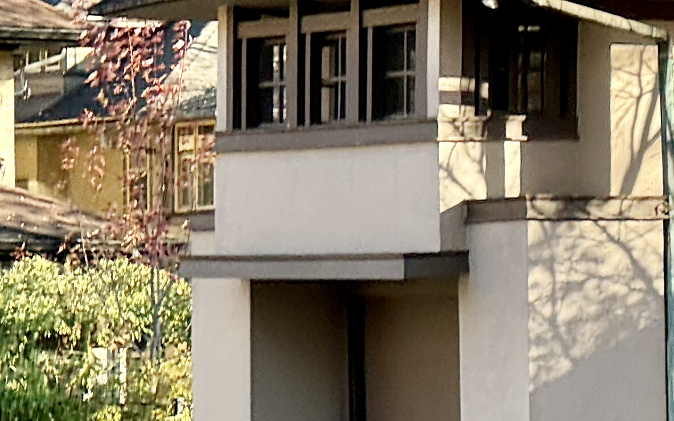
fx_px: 5106
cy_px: 161
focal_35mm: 278
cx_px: 576
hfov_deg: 7.5
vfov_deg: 4.7
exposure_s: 1/131
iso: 25
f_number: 2.8
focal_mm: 9
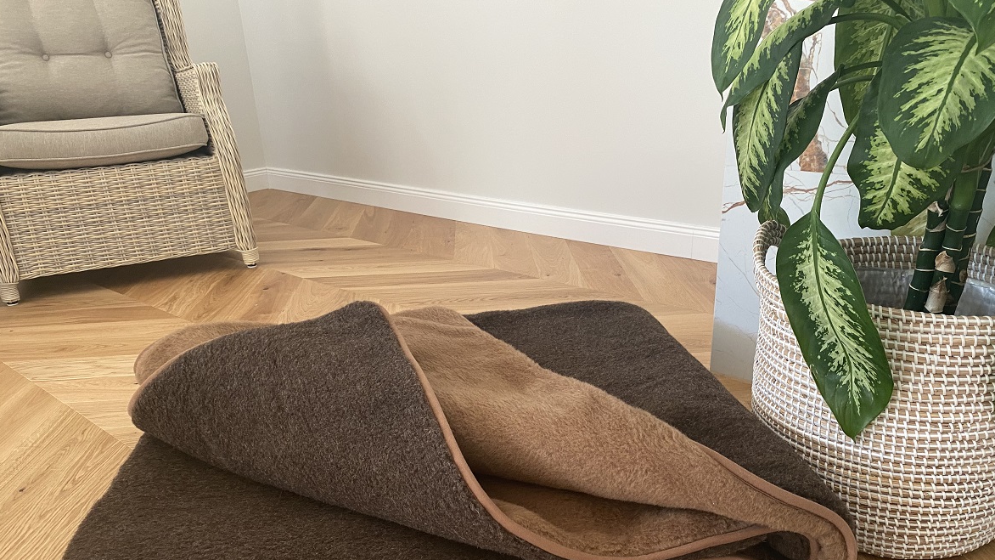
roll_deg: +2.3
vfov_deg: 39.6
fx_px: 765
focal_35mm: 29
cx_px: 504
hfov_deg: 66.1
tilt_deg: -23.9
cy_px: 381
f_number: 1.8
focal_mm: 4.25
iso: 125
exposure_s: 1/60
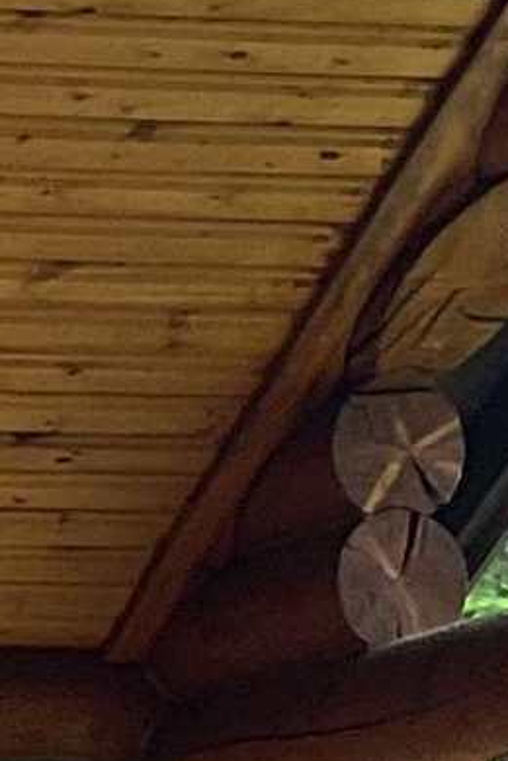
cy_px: 1915
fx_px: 5028
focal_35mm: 238
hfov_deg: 5.8
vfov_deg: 7.9
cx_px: 375
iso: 50
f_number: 1.8
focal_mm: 3
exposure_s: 1/120
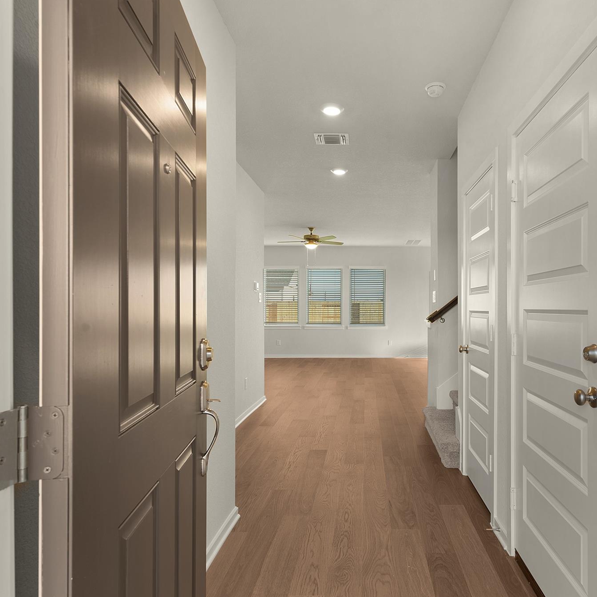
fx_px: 429
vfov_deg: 69.6
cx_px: 370
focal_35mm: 22
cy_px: 300
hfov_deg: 68.6
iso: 100
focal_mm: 17
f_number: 9
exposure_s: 1/2.5
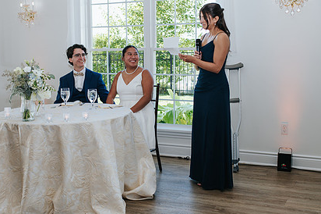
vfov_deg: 25.9
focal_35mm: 52
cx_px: 122
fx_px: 463
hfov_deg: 38.0
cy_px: 108
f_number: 3.2
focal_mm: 35
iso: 220
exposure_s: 1/200
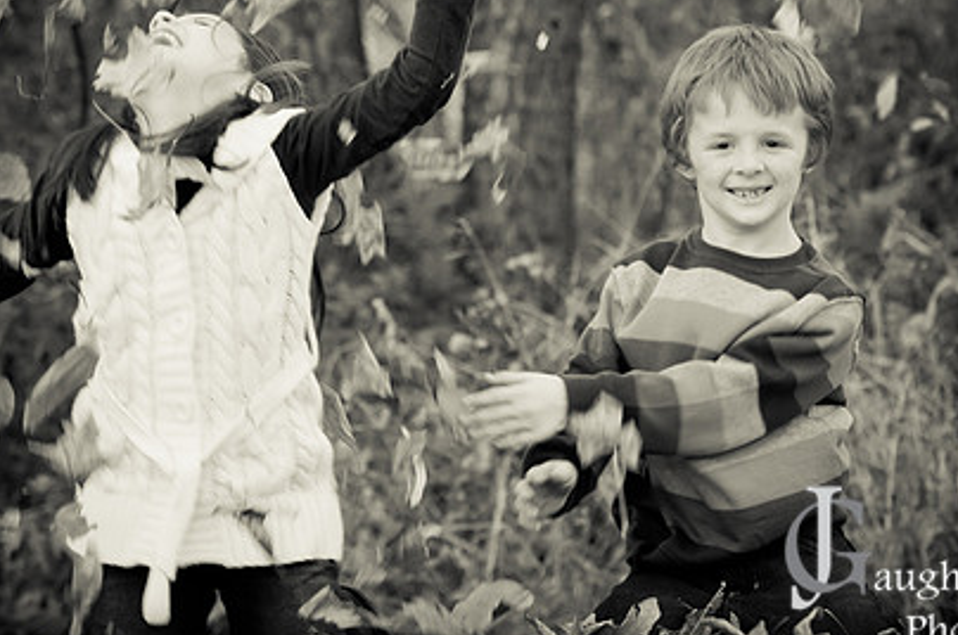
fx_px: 5261
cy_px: 210
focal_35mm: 198
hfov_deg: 10.4
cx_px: 455
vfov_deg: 6.9
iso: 640
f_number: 4.5
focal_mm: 92
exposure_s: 1/160
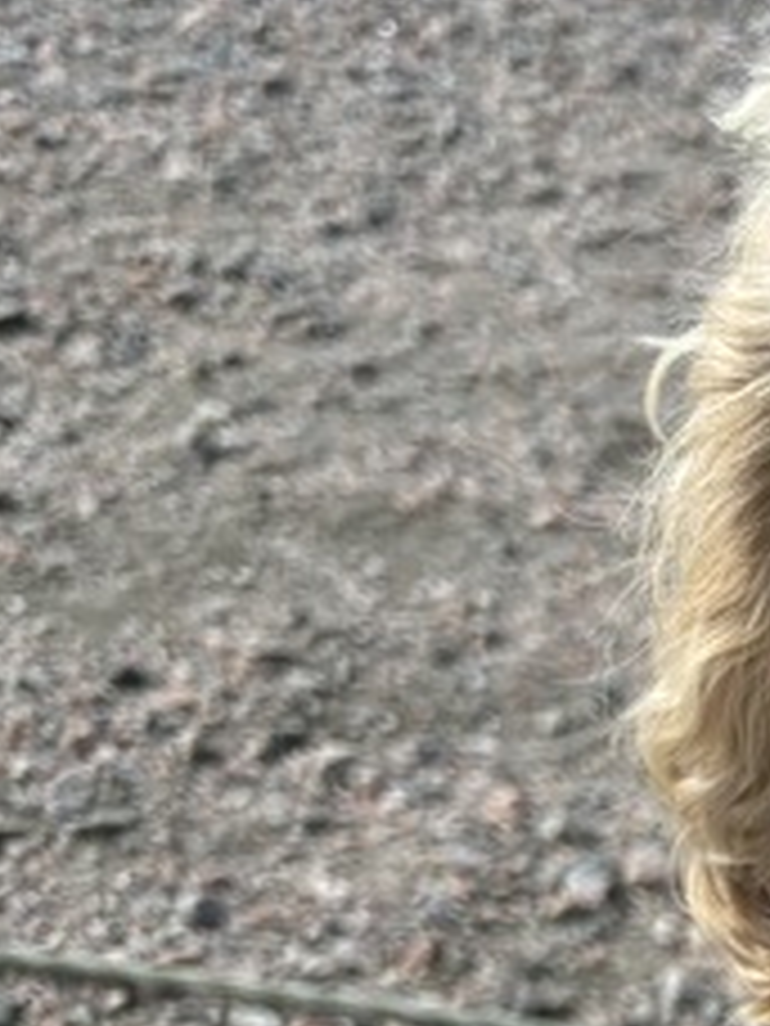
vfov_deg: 15.6
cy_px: 1498
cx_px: 1711
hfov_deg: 11.1
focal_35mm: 117
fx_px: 3470
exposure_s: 1/1092
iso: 50
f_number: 1.6
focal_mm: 5.96
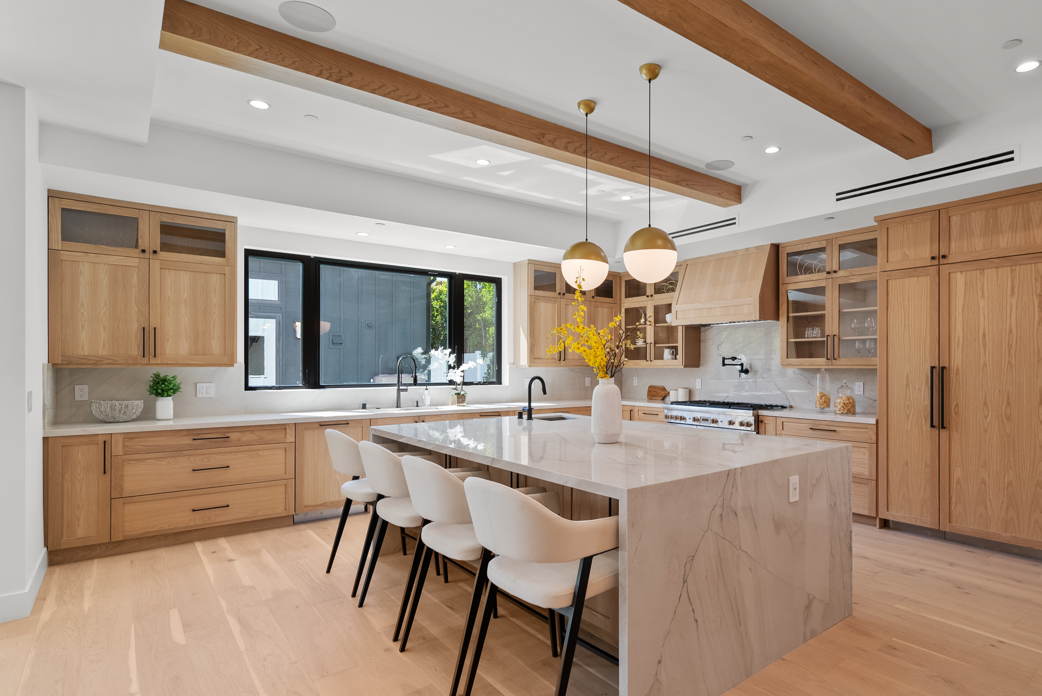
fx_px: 550
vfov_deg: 64.5
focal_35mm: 19
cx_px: 611
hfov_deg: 86.1
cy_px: 374
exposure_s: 1/15
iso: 250
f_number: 6.3
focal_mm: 16
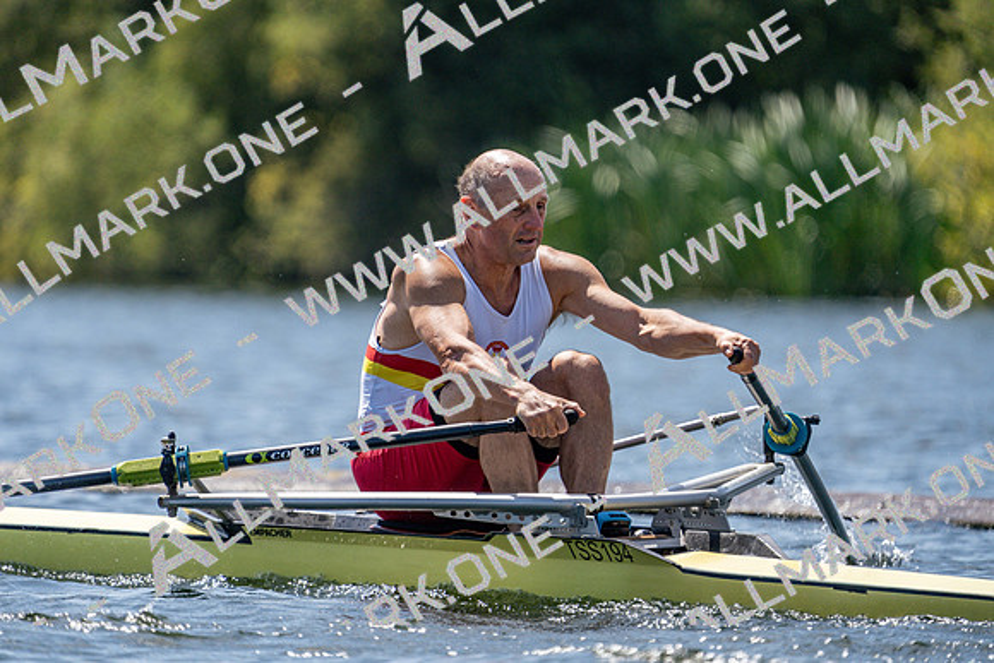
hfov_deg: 3.5
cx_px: 497
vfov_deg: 2.4
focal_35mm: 582
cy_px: 332
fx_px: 16073
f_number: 6.3
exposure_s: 1/2000
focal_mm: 582
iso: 320
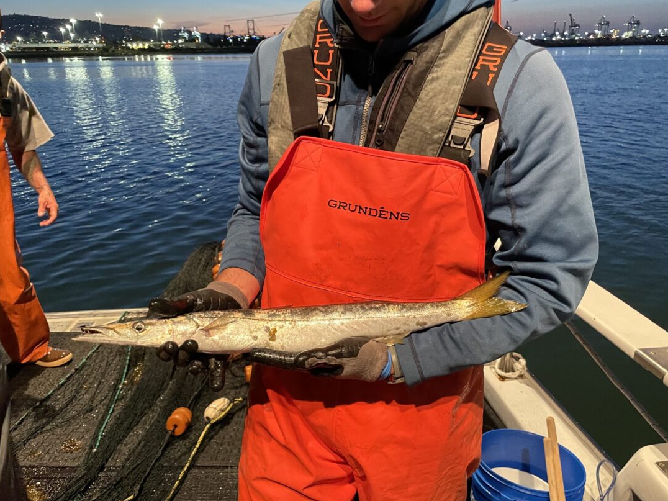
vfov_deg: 48.2
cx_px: 341
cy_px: 261
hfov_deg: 61.7
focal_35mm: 29
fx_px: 560
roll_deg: +2.2
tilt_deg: -18.6
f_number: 1.6
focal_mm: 4.2
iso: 500
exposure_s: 1/39
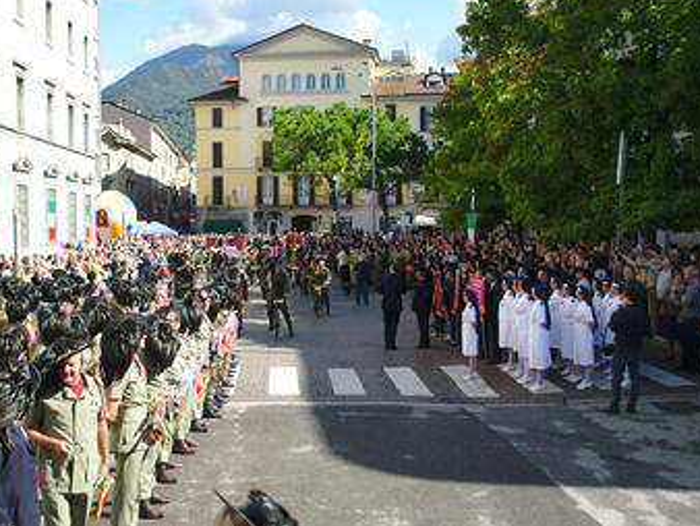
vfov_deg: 35.2
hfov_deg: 45.6
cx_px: 298
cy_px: 255
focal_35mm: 41
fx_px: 830
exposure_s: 1/1600
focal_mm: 24
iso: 400
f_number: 4.2
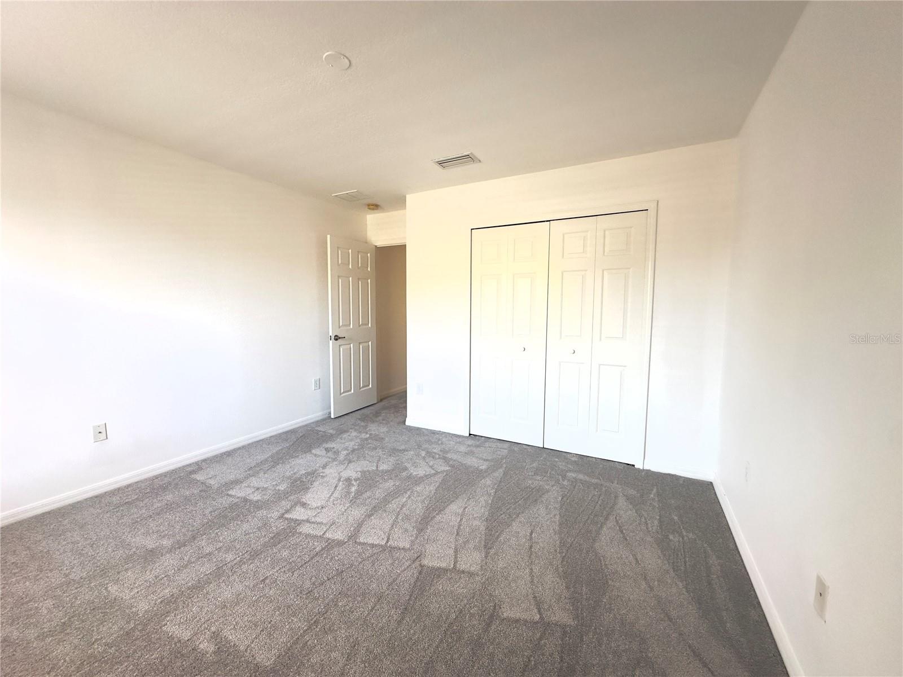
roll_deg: -0.2
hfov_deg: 102.1
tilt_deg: -5.4
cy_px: 338
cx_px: 452
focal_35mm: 14
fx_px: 365
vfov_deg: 85.7
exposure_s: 1/99
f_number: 2.2
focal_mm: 2.22
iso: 100
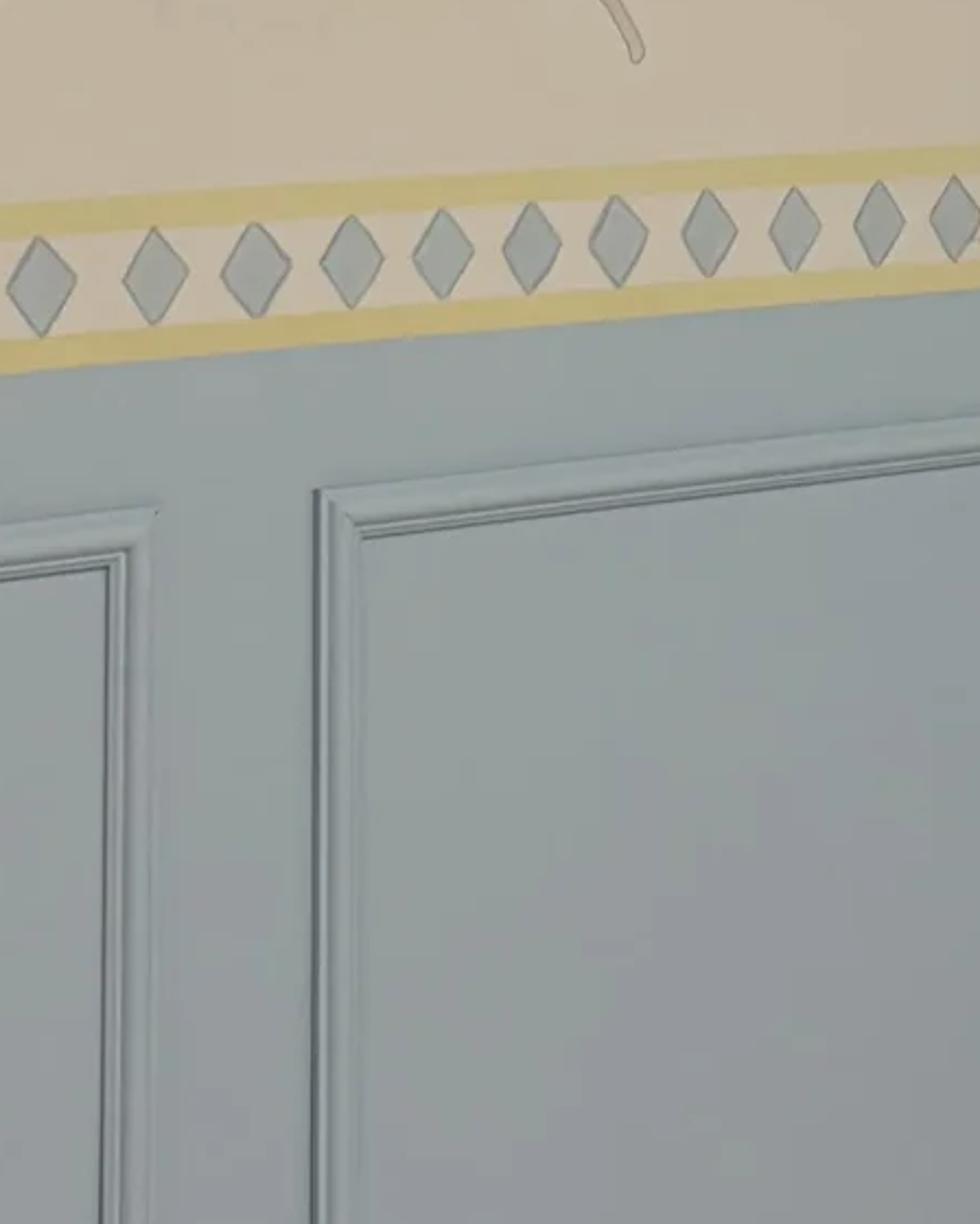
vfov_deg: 15.9
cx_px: 757
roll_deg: -0.4
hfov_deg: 13.2
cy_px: -258
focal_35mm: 116
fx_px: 4206
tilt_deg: +1.6
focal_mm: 5.96
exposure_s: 1/60
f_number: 1.6
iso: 160
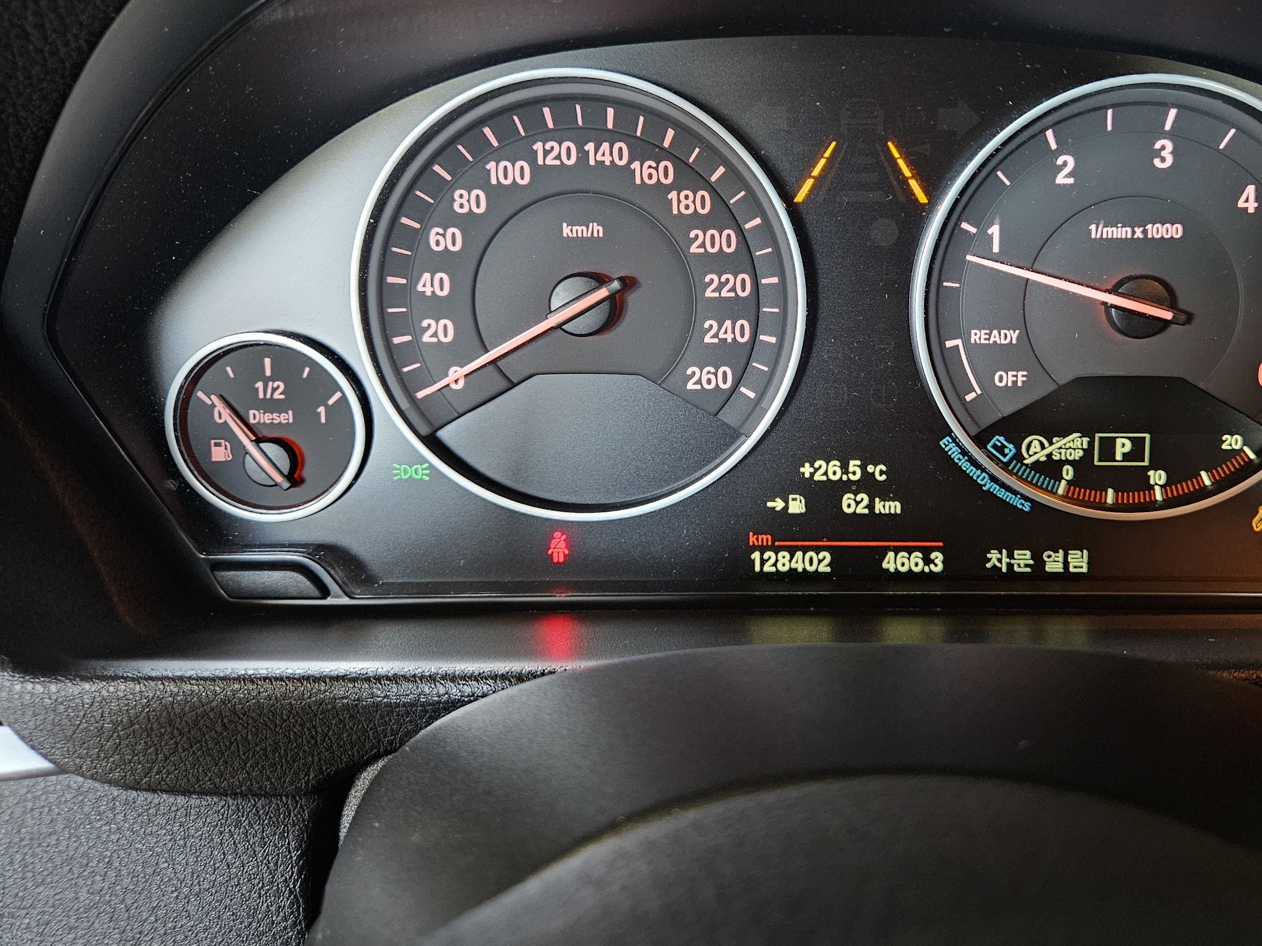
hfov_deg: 58.9
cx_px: 821
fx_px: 1094
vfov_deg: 46.5
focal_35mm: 30
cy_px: 372
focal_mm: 5.4
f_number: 1.8
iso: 640
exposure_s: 1/40
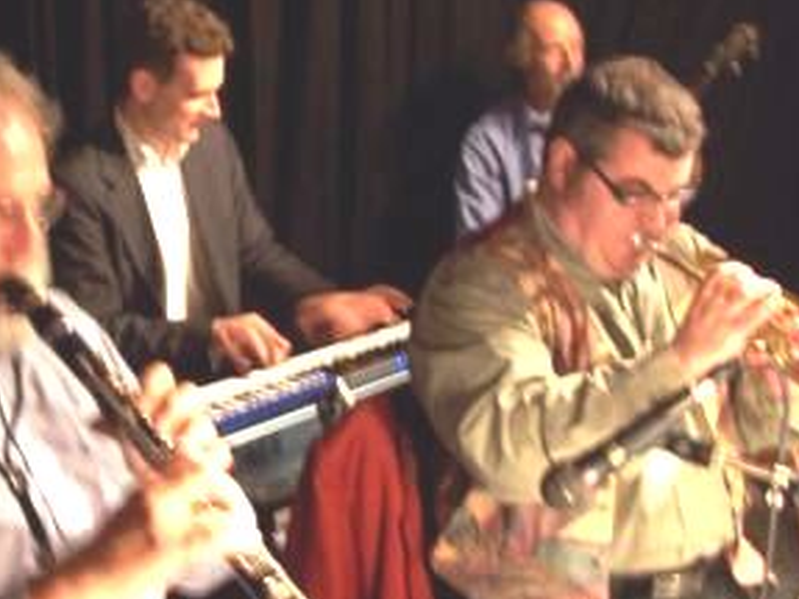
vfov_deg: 24.0
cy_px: 249
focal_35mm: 61
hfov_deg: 31.4
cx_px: 262
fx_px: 1407
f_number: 2.8
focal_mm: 6
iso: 140
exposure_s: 1/8
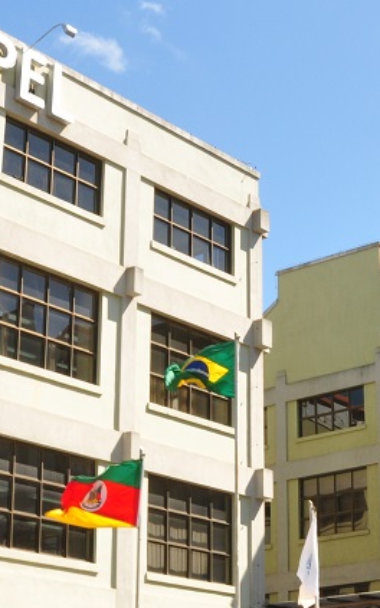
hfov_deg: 16.5
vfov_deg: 26.4
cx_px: 328
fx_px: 1294
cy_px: 389
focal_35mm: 78
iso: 200
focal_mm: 18
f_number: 20
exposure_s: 1/50
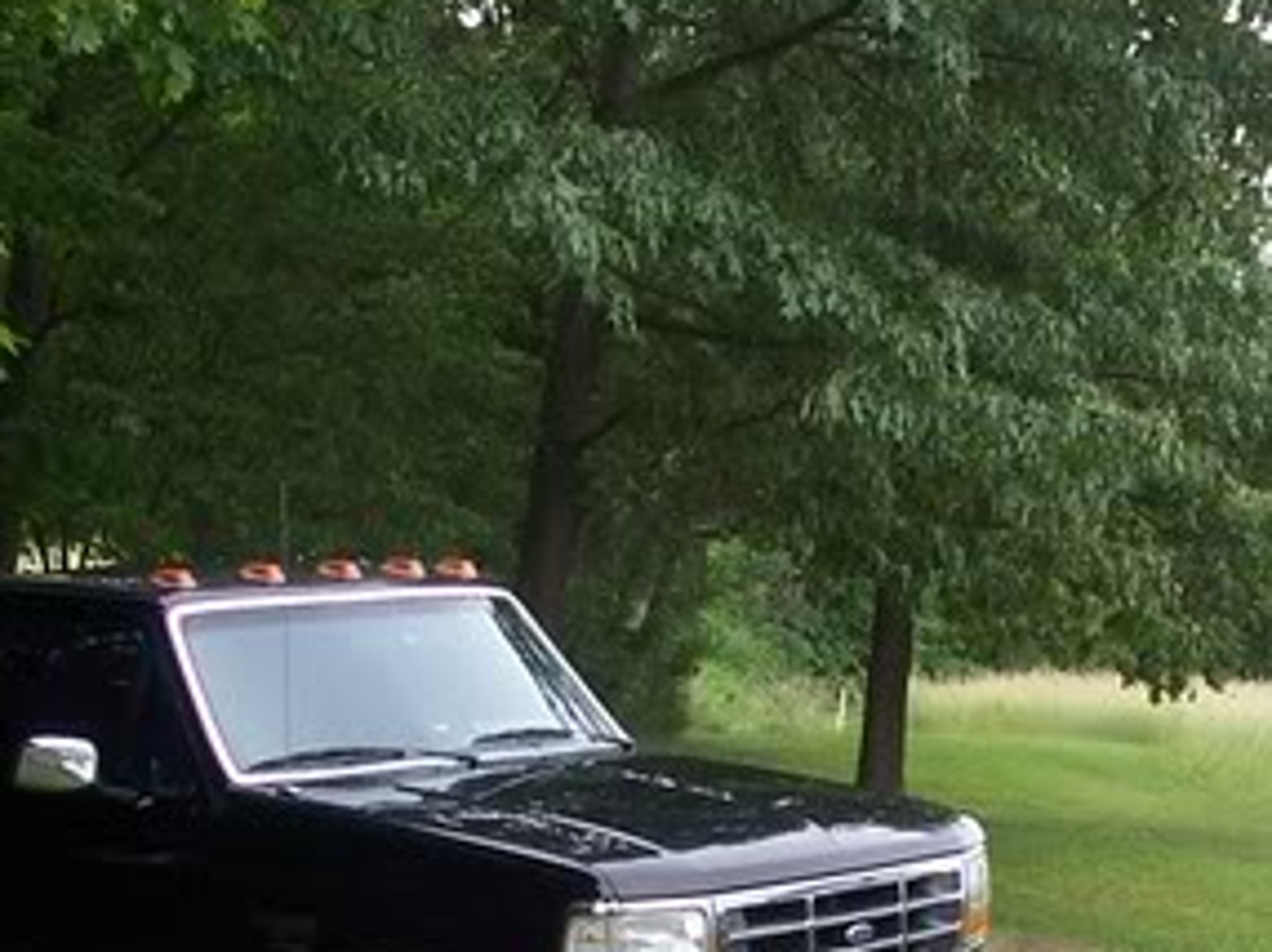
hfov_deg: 19.7
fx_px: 3598
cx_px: 1134
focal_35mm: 98
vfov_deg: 14.9
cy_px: 916
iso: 80
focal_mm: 6
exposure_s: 1/250
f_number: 2.8
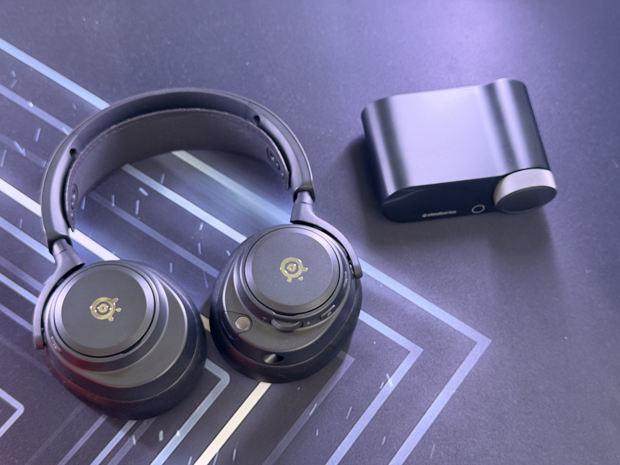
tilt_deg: -63.2
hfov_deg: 39.7
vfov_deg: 30.3
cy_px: 232
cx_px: 310
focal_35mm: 48
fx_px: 860
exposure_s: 1/40
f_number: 1.78
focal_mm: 6.76
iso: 400
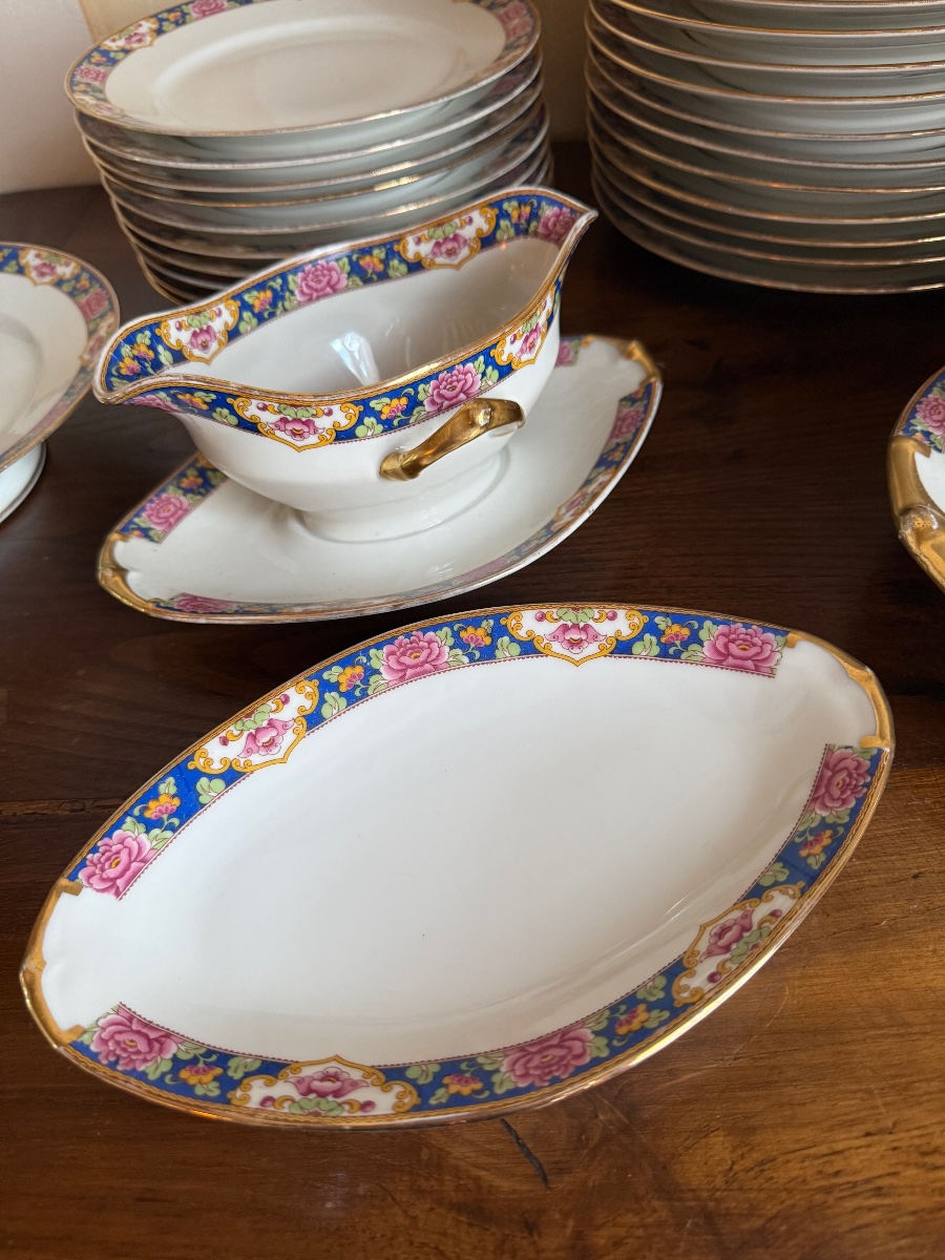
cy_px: 630
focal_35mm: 24
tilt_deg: -47.0
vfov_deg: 71.6
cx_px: 472
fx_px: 874
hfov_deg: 56.8
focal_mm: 6.76
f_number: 1.78
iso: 200
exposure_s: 1/67
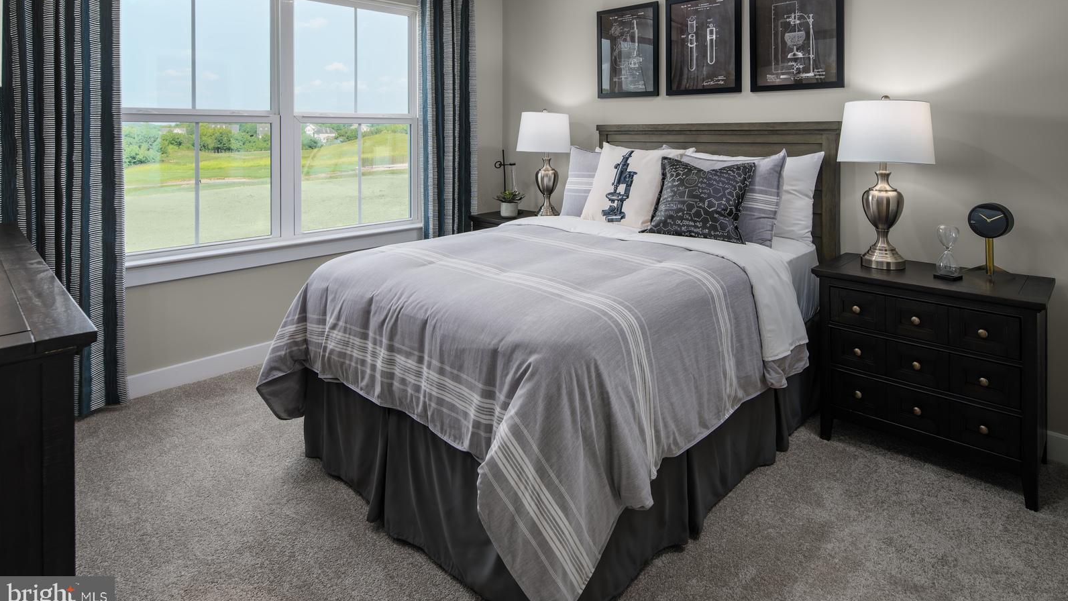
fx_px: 566
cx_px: 535
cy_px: 257
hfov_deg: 86.6
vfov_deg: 55.7
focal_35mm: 20
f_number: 9
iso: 200
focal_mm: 19
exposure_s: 1/200
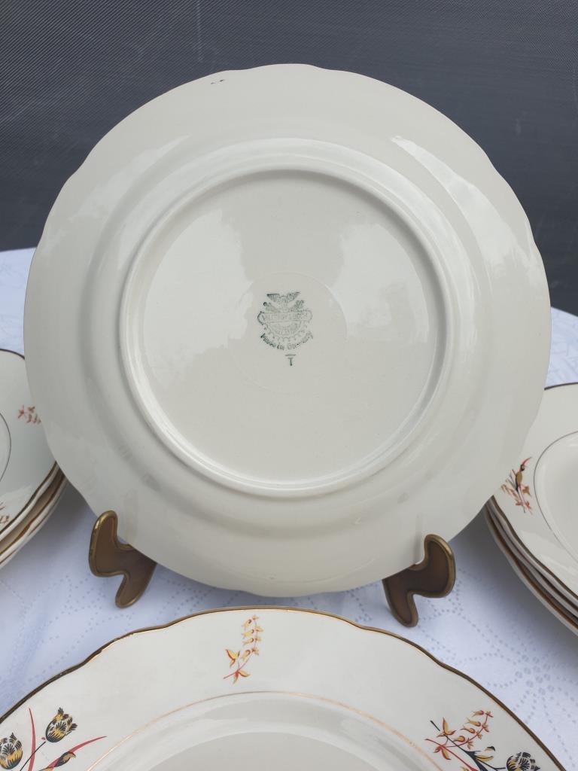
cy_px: 386
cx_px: 289
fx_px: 579
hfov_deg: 53.1
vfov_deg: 67.3
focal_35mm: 26
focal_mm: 4.3
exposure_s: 1/752
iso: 50
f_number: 2.4
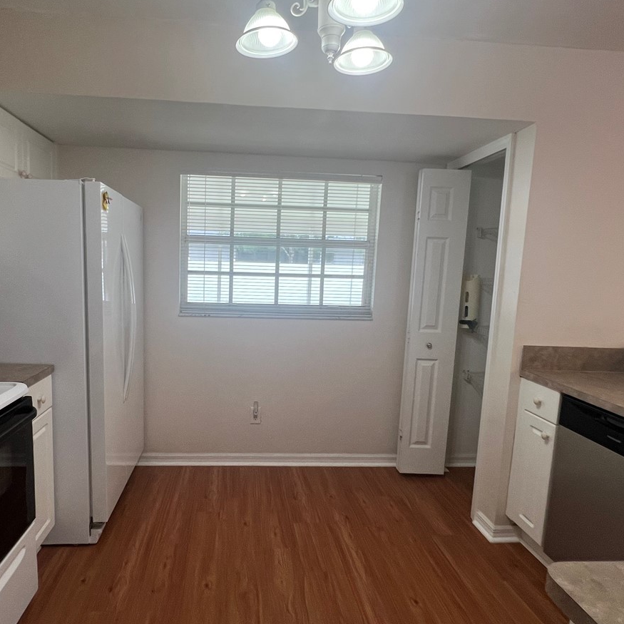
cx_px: 261
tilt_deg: -4.9
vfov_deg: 72.1
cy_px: 322
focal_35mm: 21
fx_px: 428
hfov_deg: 71.6
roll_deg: -1.7
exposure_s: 1/120
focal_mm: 1.57
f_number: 1.8
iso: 100
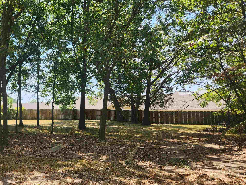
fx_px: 263
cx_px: 51
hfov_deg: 47.5
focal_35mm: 37
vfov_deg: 38.1
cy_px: 127
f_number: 1.8
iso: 20
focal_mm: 5.4
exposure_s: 1/377
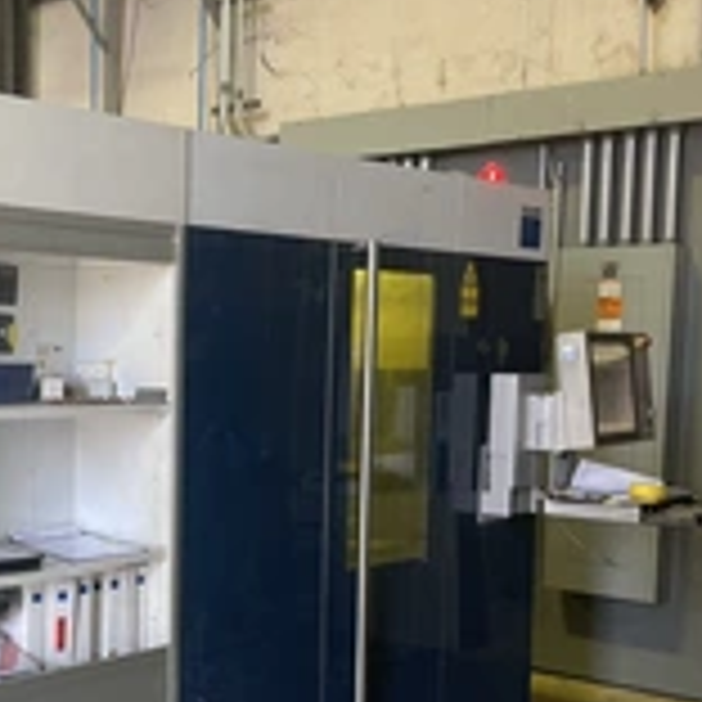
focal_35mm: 59
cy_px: 495
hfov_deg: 28.3
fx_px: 1354
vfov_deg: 28.8
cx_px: 117
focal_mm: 4.2
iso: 100
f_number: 1.6
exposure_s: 1/120
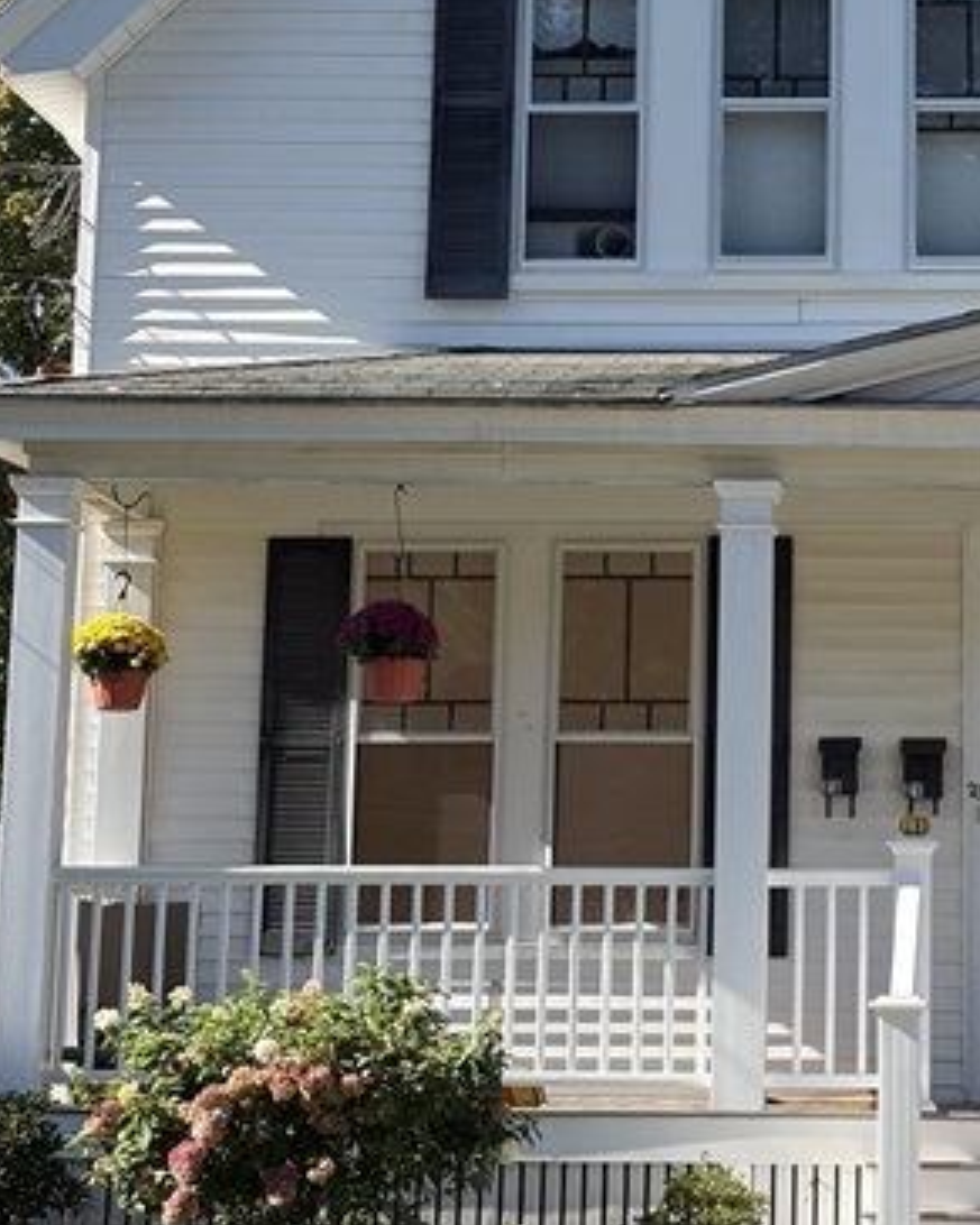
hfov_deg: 14.3
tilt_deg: +12.0
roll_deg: -0.5
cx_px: 825
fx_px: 3881
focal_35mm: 107
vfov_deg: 17.8
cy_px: 236
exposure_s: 1/1484
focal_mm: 5.96
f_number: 1.6
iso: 32
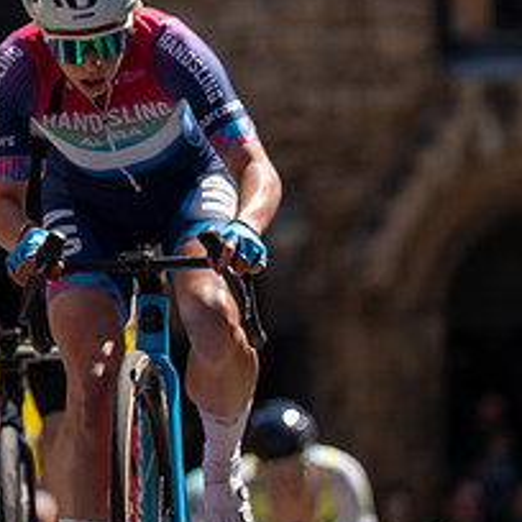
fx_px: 11635
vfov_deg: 2.6
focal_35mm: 682
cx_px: -374
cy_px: -12
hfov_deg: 2.6
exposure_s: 1/1600
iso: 100
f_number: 4
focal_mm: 200
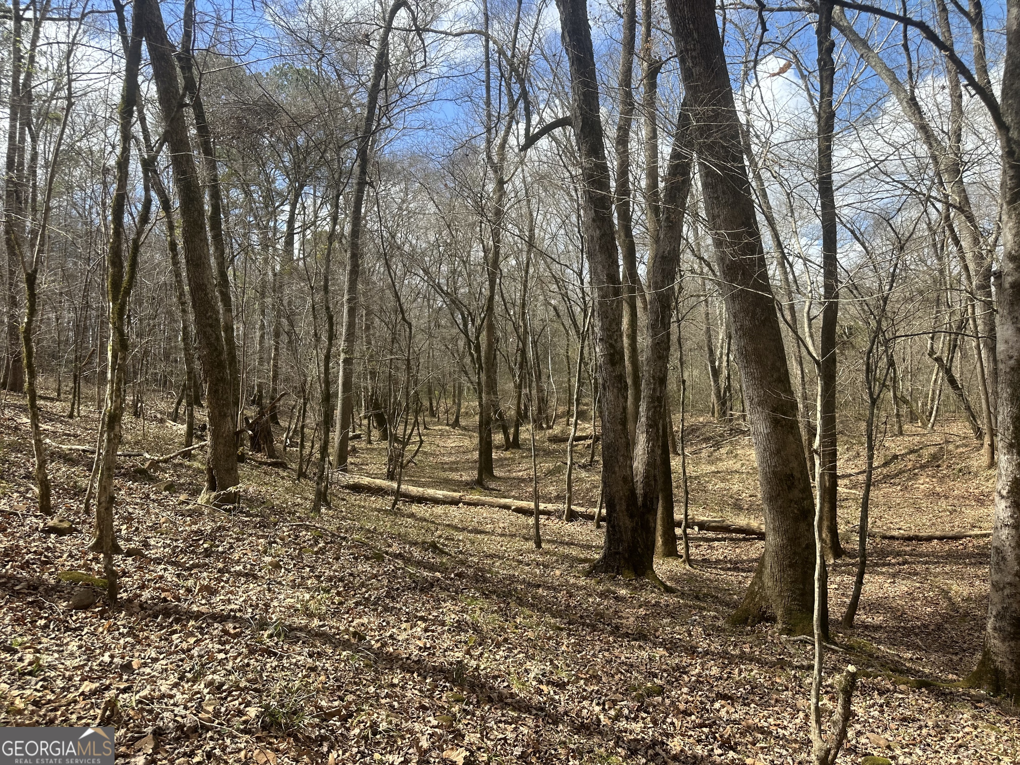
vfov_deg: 56.8
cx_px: 510
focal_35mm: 24
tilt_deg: -0.5
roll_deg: +0.0
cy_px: 382
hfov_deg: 71.6
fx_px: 707
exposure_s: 1/1613
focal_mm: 6.86
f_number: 1.78
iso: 80
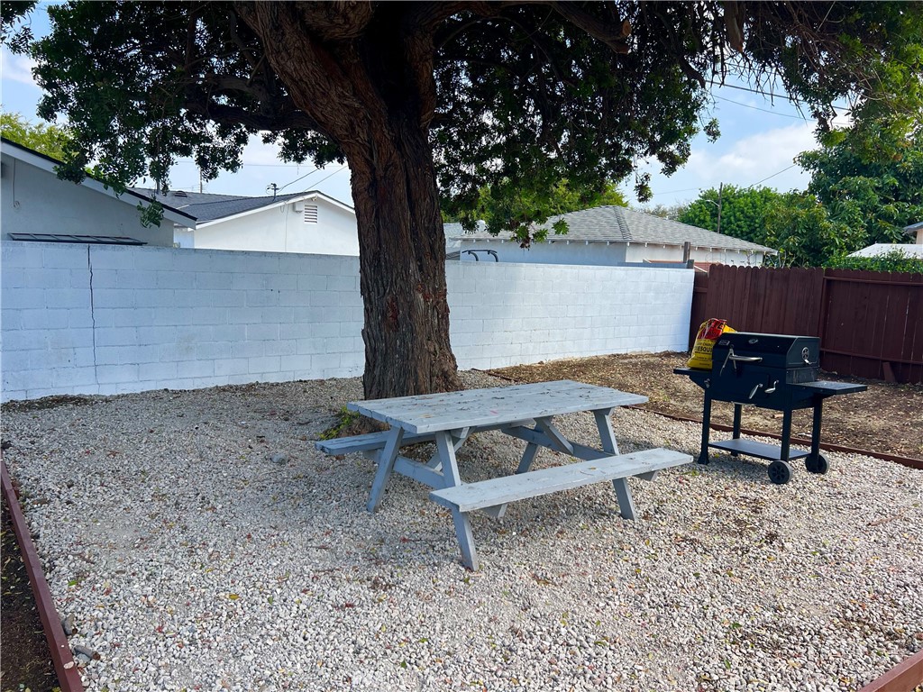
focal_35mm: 26
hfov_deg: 67.3
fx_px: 693
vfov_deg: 53.1
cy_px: 346
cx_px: 462
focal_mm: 5.7
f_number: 1.5
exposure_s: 1/1468
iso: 50
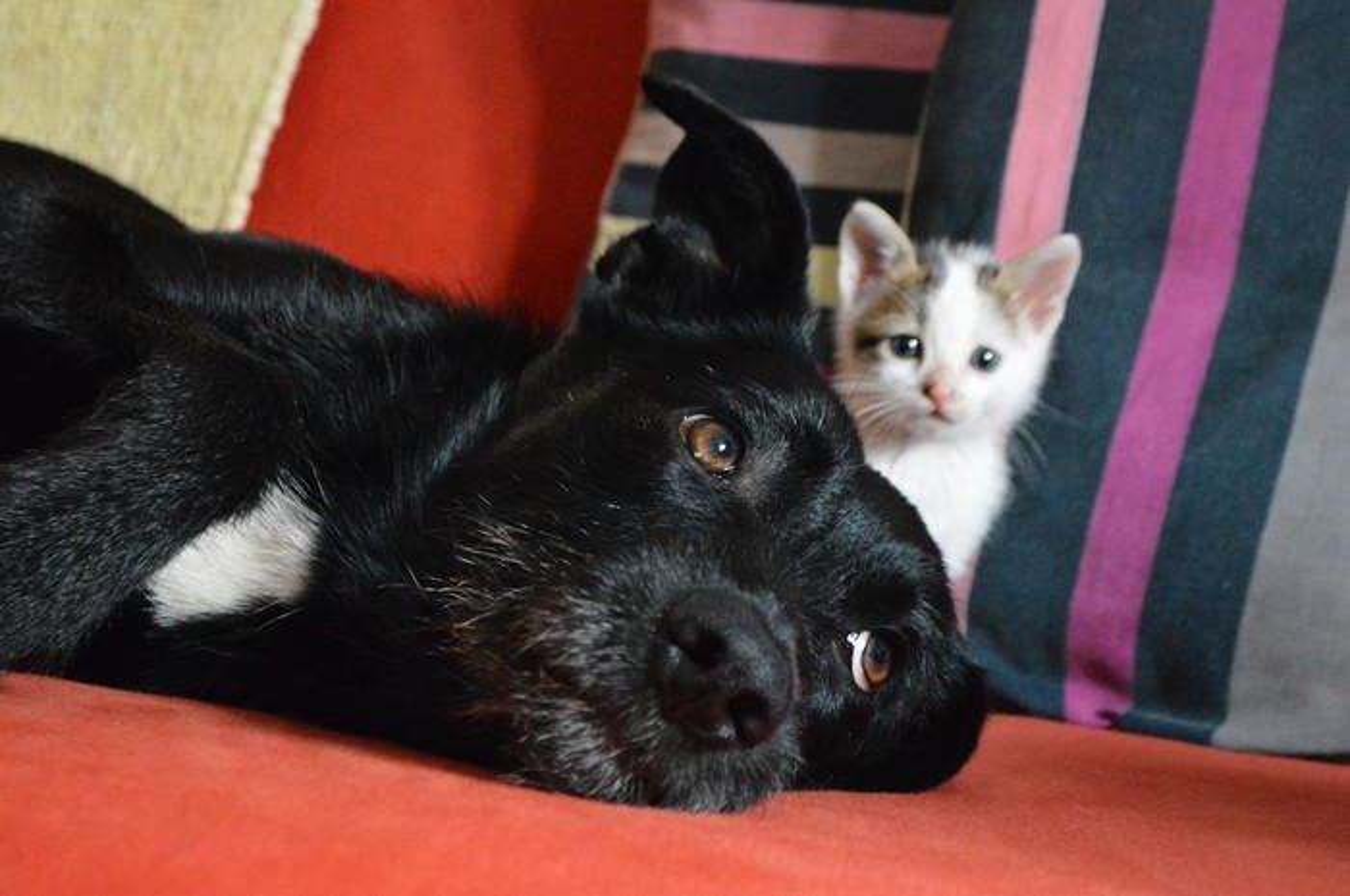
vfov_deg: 18.9
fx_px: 2697
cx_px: 675
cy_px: 448
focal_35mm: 72
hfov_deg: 28.1
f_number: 5.3
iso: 6400
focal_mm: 48
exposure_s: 1/10
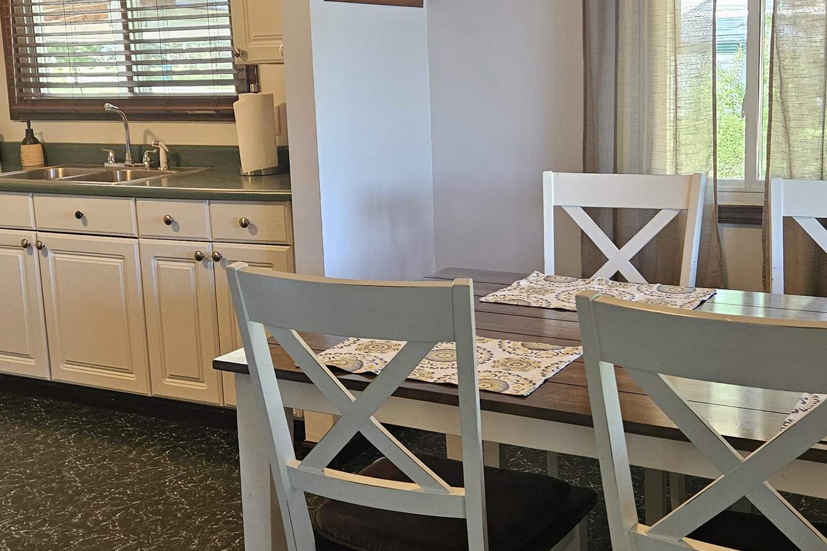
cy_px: 235
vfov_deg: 29.2
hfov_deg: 42.7
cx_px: 459
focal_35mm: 46
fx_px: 1057
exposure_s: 1/120
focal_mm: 5.4
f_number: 1.8
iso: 400
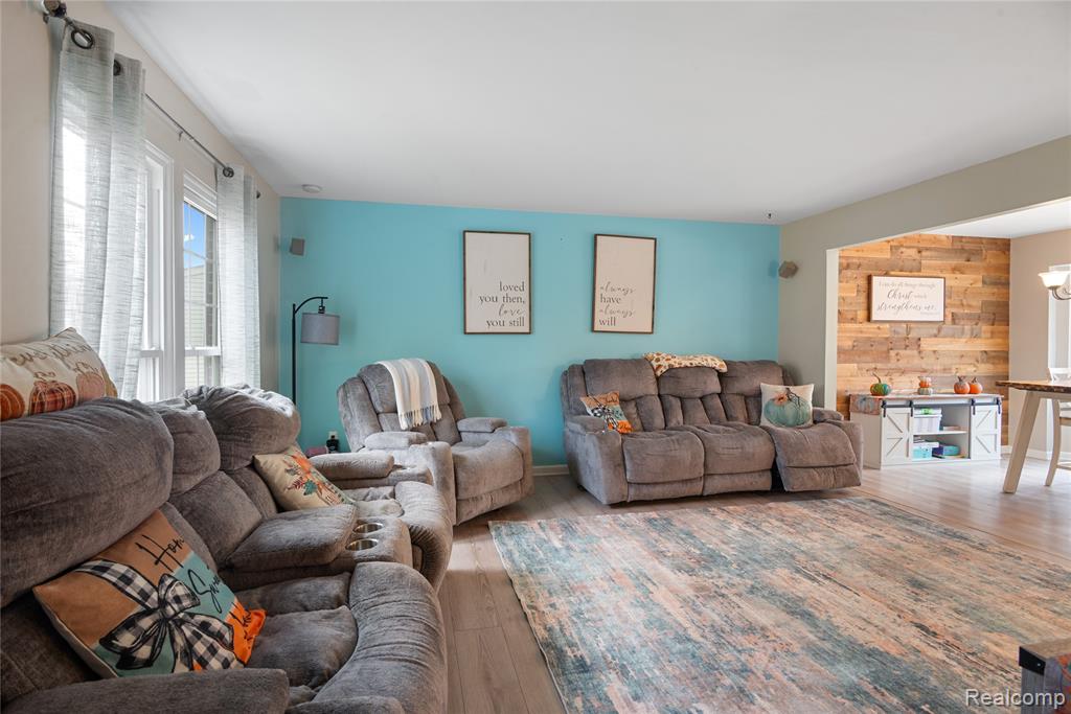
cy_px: 357
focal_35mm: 30
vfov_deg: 43.6
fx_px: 893
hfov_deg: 61.9
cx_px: 536
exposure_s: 1/8
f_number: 9
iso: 320
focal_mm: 30
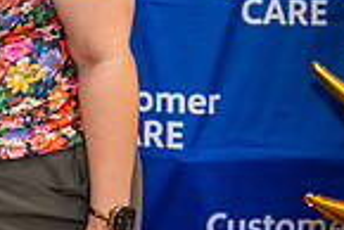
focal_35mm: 164
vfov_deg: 8.2
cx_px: -187
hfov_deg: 11.9
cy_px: -141
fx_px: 1569
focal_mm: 41
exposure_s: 1/160
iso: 1250
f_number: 4
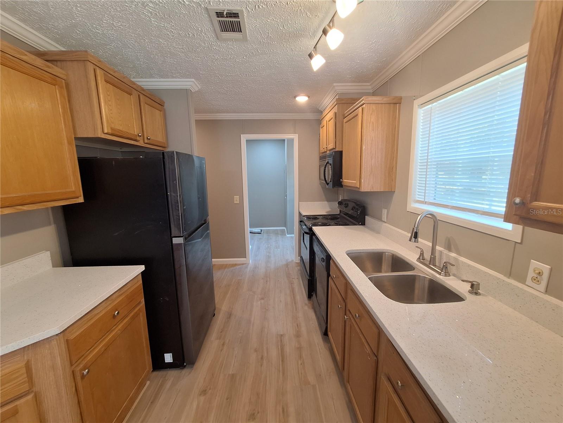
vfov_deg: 89.9
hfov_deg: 106.2
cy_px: 212
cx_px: 282
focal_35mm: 13
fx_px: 211
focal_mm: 1.74
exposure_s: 1/40
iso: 80
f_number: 2.2
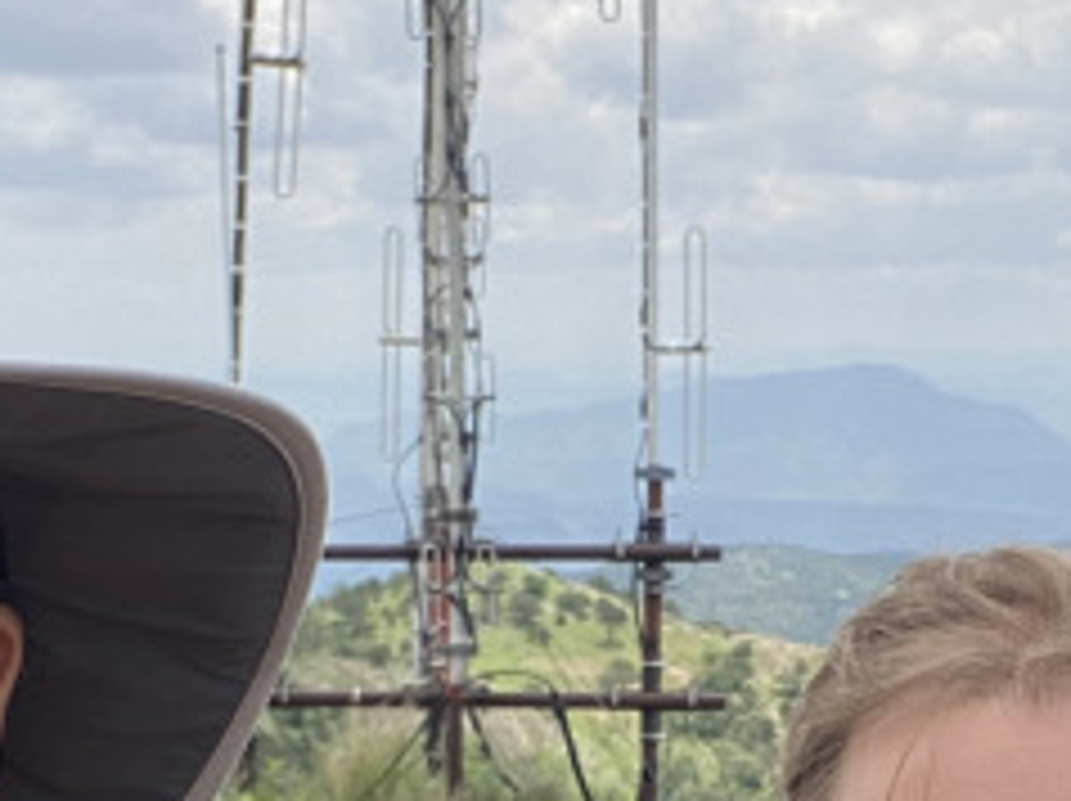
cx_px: 662
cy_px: 788
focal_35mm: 99
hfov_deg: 19.8
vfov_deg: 14.7
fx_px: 3060
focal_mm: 2.71
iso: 25
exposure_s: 1/478
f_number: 2.2
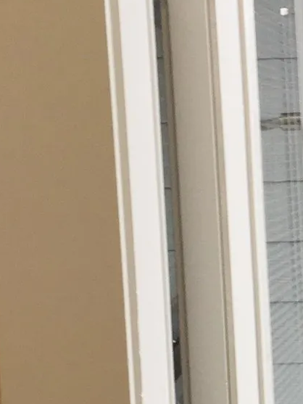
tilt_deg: -4.4
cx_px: 577
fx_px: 1400
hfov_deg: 11.3
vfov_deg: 16.4
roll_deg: +2.6
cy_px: 281
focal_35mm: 120
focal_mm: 4.15
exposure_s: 1/60
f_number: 2.2
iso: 32
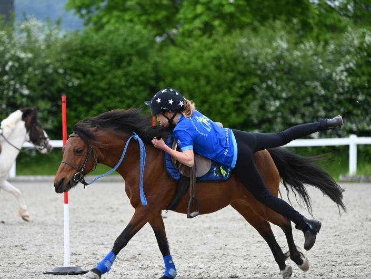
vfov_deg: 6.8
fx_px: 2337
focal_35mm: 218
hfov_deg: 9.1
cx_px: 165
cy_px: 139
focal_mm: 200
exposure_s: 1/1250
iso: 640
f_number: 5
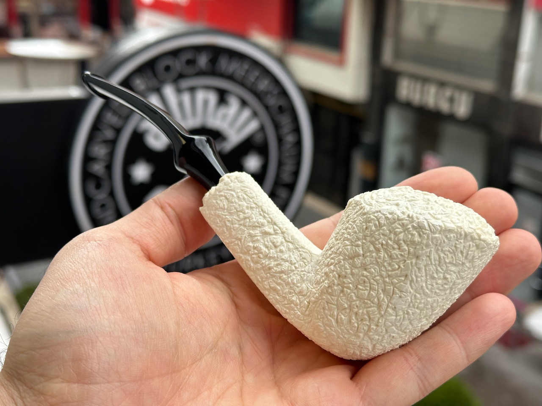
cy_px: 203
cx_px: 271
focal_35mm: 48
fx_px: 752
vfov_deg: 30.3
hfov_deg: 39.7
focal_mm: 6.86
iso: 64
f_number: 1.78
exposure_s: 1/484
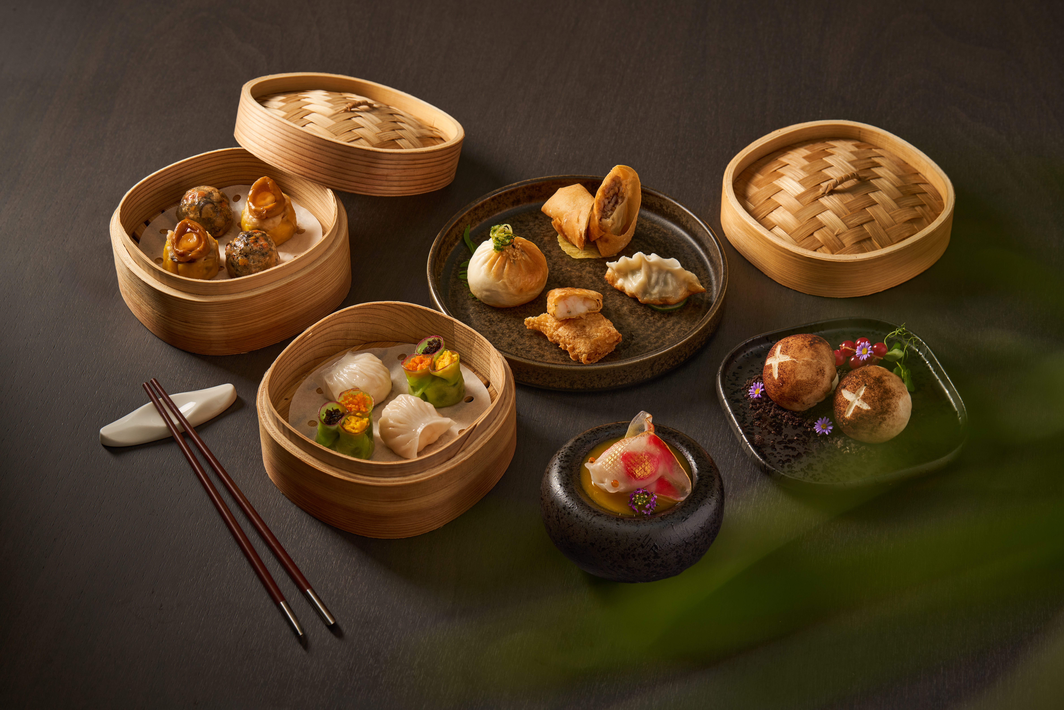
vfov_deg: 19.5
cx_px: 532
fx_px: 2069
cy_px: 355
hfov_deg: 28.8
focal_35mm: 70
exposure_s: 1/160
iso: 100
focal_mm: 70
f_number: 8
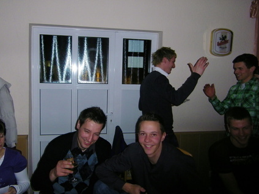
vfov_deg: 42.9
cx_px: 119
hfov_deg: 55.3
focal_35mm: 33
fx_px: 247
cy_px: 90
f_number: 2.6
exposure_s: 1/30
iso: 200
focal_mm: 4.9
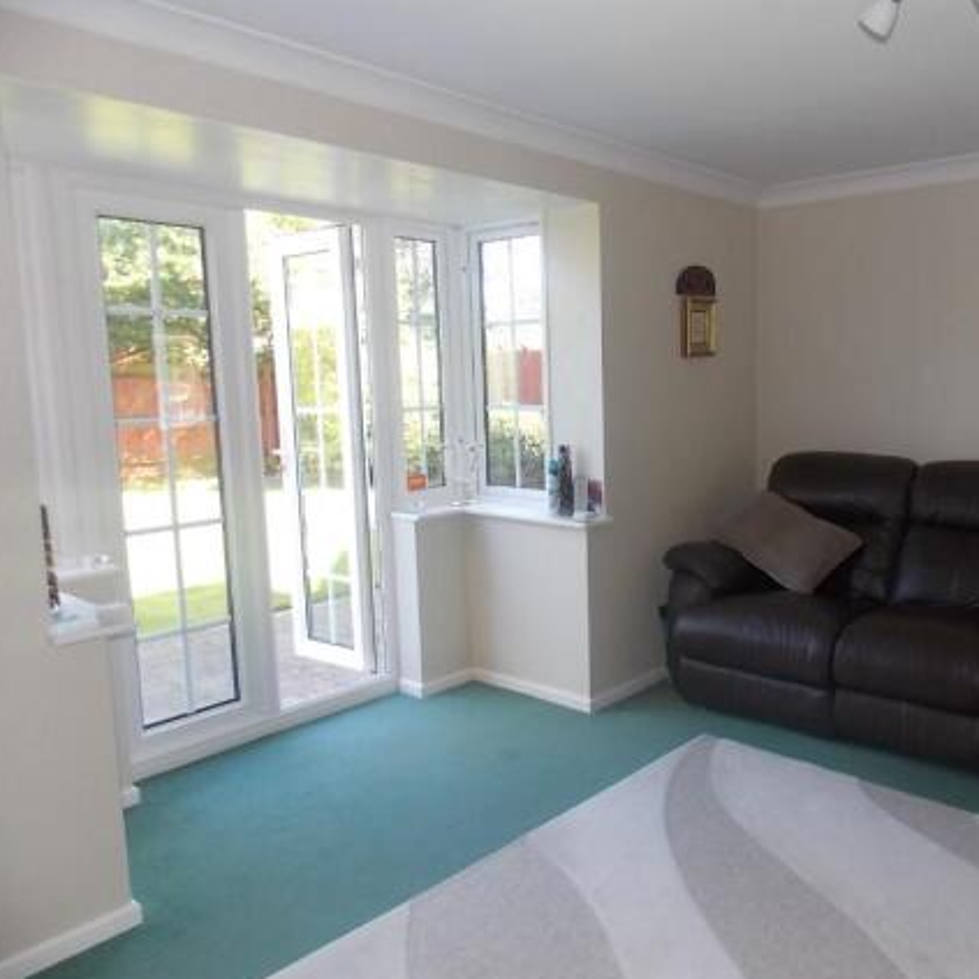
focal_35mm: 28
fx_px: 896
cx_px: 658
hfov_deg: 56.0
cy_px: 483
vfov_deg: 57.3
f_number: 3.1
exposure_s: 1/30
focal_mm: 4
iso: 100
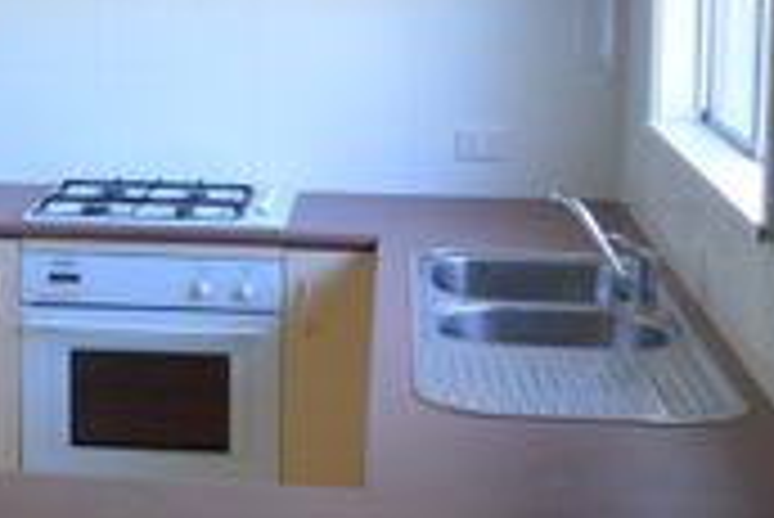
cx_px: 0
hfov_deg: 23.7
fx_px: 1764
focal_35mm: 82
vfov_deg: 16.6
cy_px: 110
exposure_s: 1/60
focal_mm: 20
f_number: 4
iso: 450
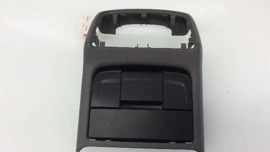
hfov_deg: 56.6
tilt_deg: -68.3
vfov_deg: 33.7
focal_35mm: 35
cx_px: 135
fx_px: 251
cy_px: 79
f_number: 2.4
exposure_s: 1/60
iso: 50
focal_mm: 3.3
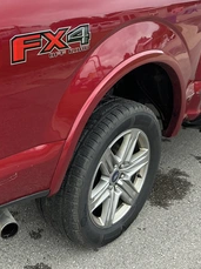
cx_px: -26
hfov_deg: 26.9
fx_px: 380
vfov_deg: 38.7
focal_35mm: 49
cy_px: 101
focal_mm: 3
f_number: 1.8
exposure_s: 1/201
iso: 20
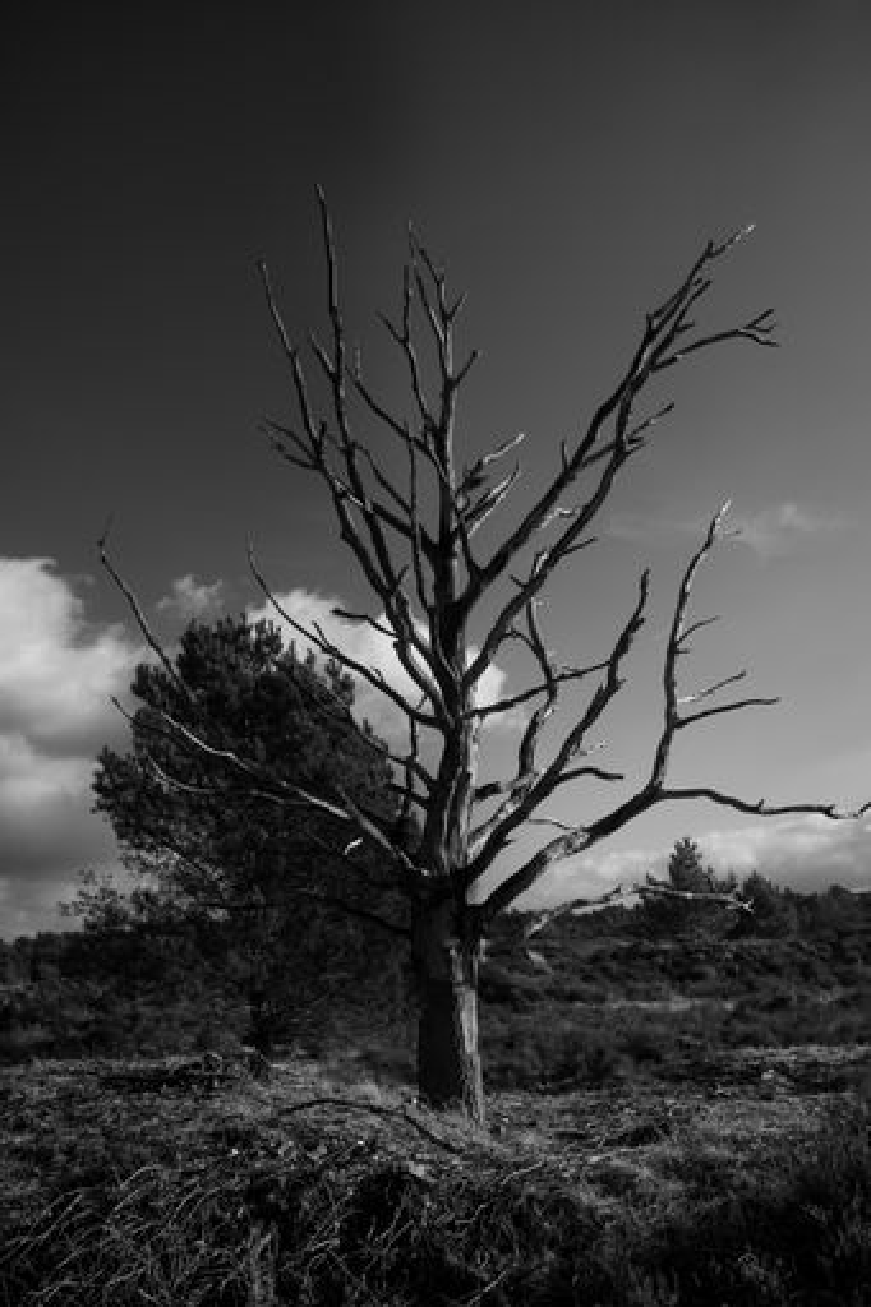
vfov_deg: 54.4
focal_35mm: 35
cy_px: 654
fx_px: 1271
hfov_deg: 37.8
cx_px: 436
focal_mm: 35
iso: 50
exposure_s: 1/1250
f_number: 4
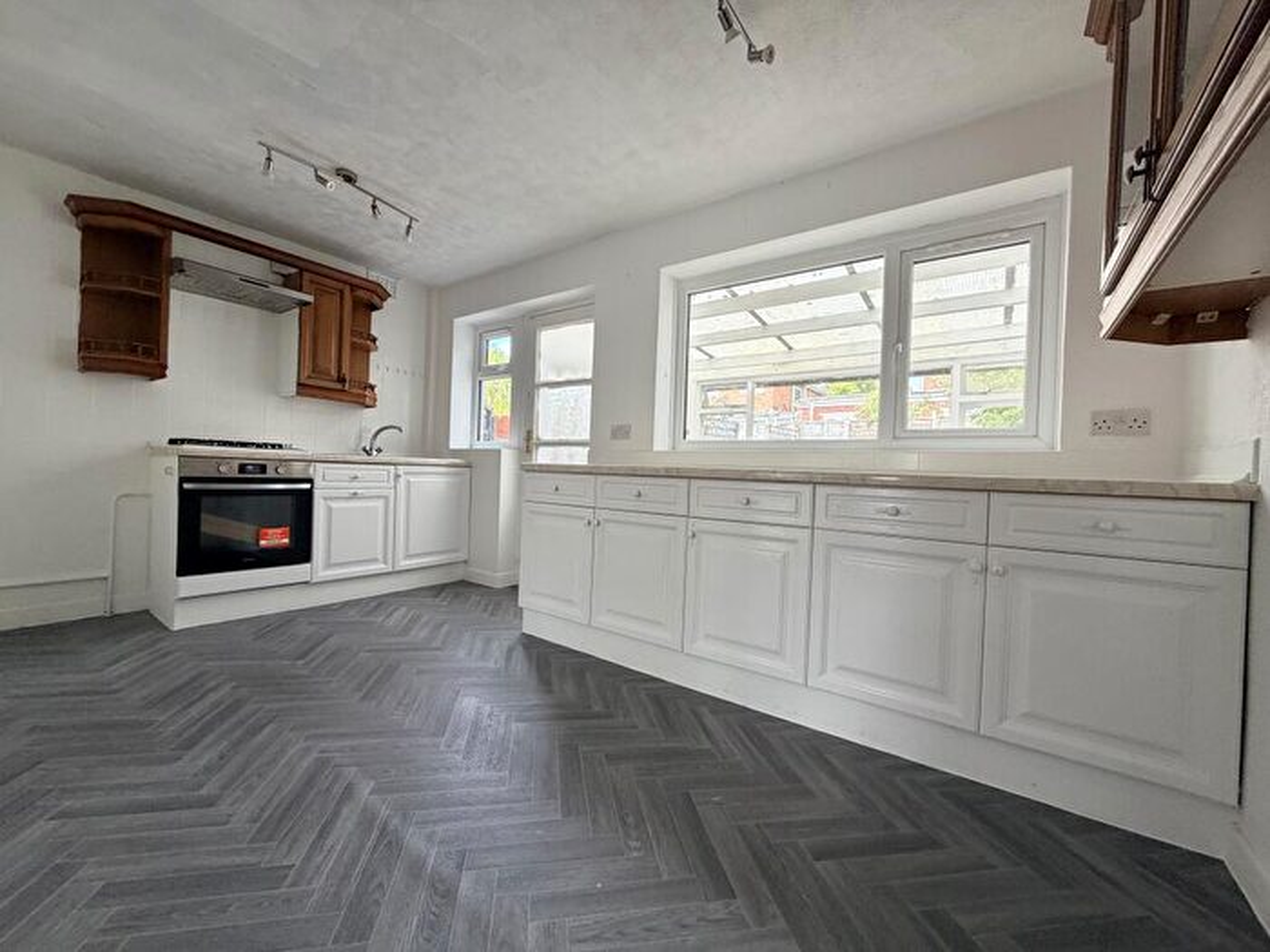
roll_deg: -1.8
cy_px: 476
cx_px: 635
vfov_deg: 85.7
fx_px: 514
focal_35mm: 14
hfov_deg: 102.1
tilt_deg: +0.0
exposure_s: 1/121
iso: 160
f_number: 2.2
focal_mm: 2.22
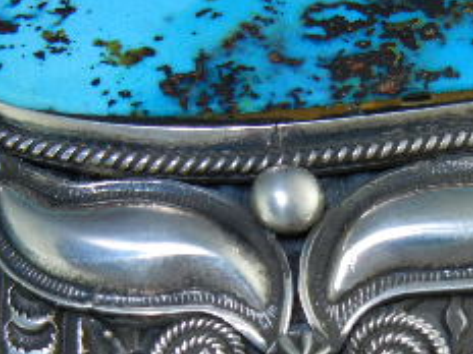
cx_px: 277
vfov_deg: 11.9
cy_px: 321
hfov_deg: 15.9
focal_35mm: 124
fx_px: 1694
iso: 200
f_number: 3.8
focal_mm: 8.1
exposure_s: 1/30
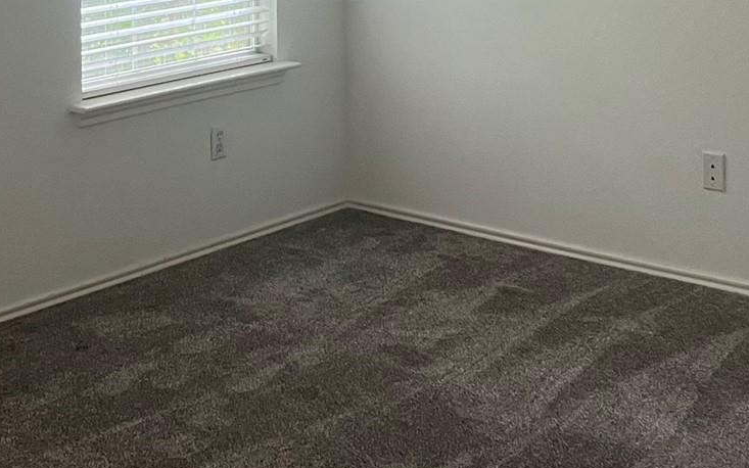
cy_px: -106
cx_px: 318
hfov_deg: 26.8
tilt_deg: -3.0
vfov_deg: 16.2
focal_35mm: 77
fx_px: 1572
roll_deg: +1.1
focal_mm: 5.7
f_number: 1.5
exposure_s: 1/61
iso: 125
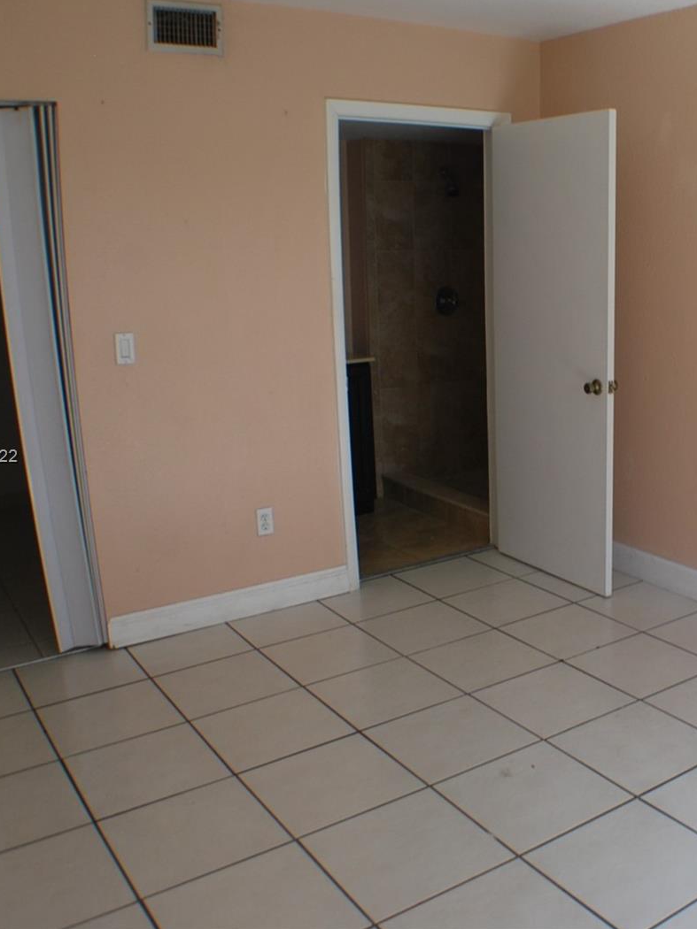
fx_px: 1182
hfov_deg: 31.7
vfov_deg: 43.0
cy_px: 457
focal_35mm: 44
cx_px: 586
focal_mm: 20
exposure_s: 1/60
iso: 200
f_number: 5
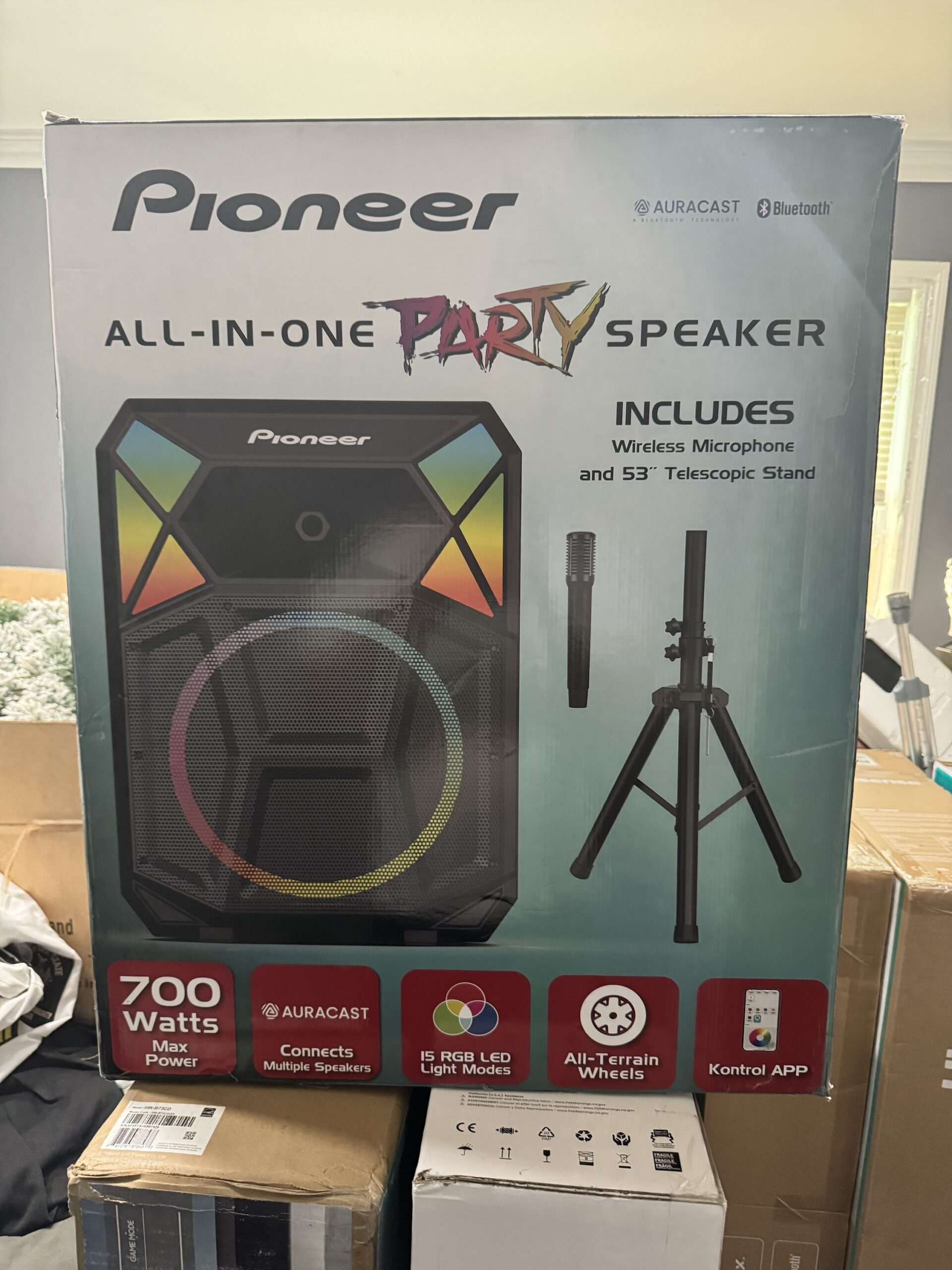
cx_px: 476
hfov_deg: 56.8
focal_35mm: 24
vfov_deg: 71.6
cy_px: 635
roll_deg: -2.6
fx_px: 880
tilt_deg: -10.1
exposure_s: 1/40
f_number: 1.78
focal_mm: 6.76
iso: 640
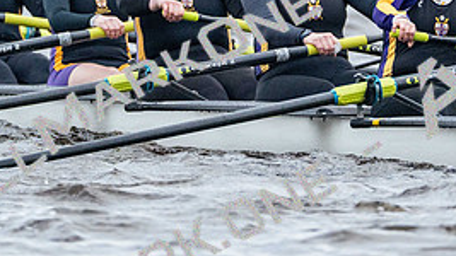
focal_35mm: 1367
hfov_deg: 1.6
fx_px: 16524
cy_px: -23
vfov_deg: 0.9
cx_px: 272
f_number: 6.3
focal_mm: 600
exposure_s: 1/1600
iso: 5000
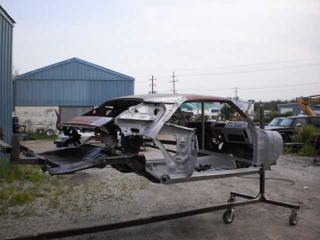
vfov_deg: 39.7
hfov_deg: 51.4
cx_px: 160
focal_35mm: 36
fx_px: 333
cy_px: 120
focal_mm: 6.3
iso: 100
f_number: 3.1
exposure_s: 1/640
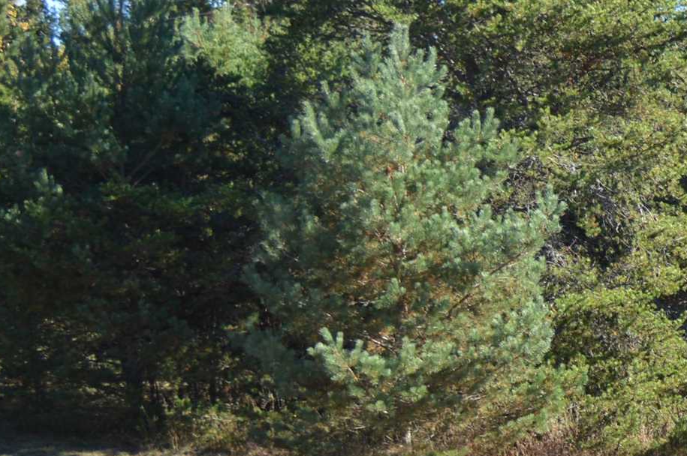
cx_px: 1110
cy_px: 321
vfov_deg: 10.4
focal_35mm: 131
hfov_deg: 14.3
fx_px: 2497
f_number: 5.6
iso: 100
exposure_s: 1/200
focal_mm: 26
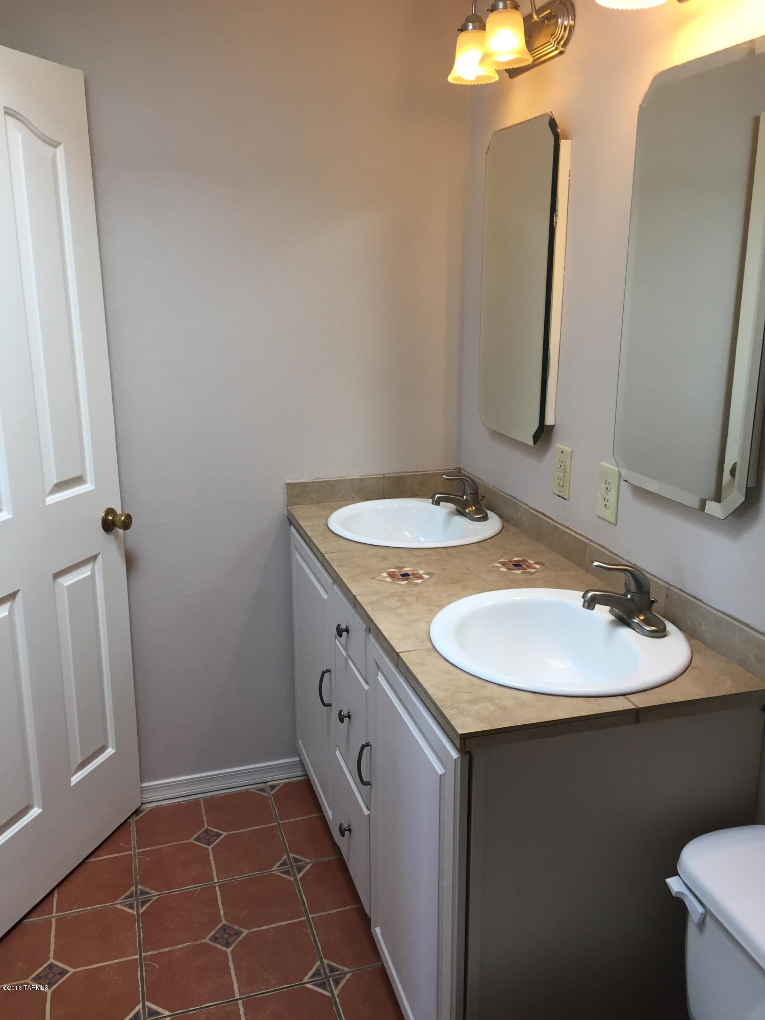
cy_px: 510
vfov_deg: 61.7
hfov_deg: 48.2
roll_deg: -0.1
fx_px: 855
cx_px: 382
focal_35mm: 29
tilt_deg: -12.9
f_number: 2.2
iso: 32
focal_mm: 4.15
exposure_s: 1/40
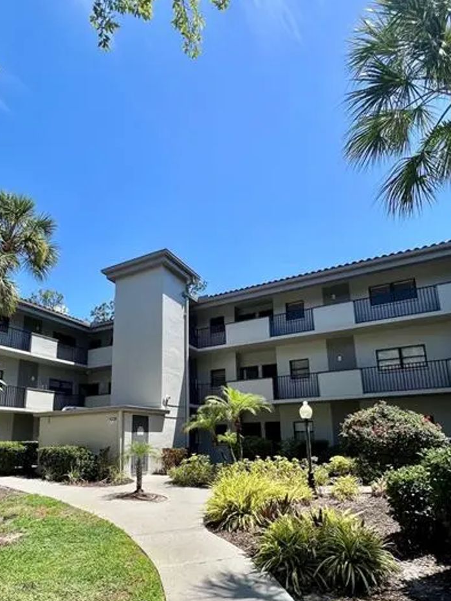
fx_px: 330
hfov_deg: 68.4
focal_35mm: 19
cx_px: 198
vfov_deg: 83.4
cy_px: 366
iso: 32
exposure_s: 1/1096
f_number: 1.8
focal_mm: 1.57
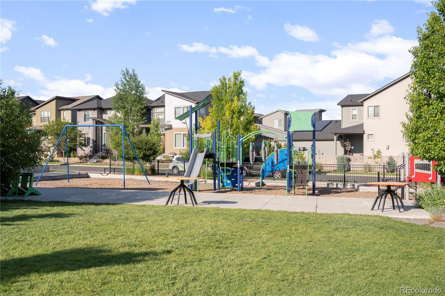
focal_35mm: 41
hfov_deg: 47.5
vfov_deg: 32.6
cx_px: 222
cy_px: 148
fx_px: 506
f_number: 5
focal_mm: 41
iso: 640
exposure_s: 1/3200
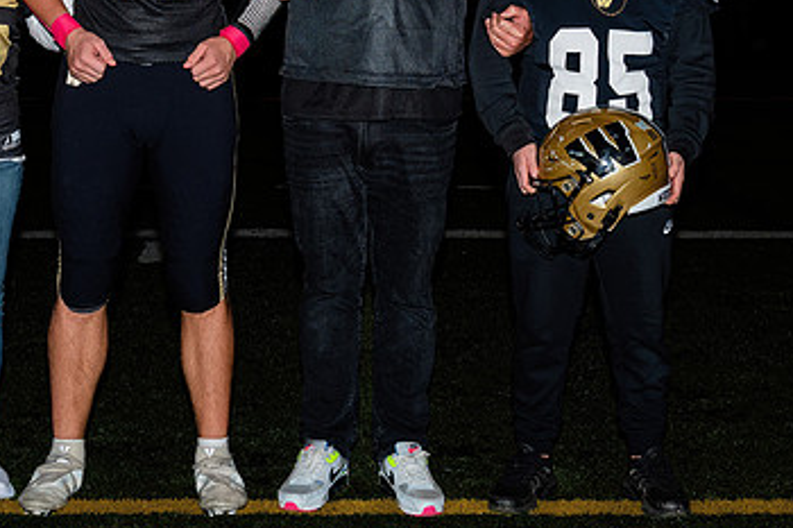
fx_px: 2092
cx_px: 283
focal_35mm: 95
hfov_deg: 21.4
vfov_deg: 14.3
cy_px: 71
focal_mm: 32
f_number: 5
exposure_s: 1/200
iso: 320
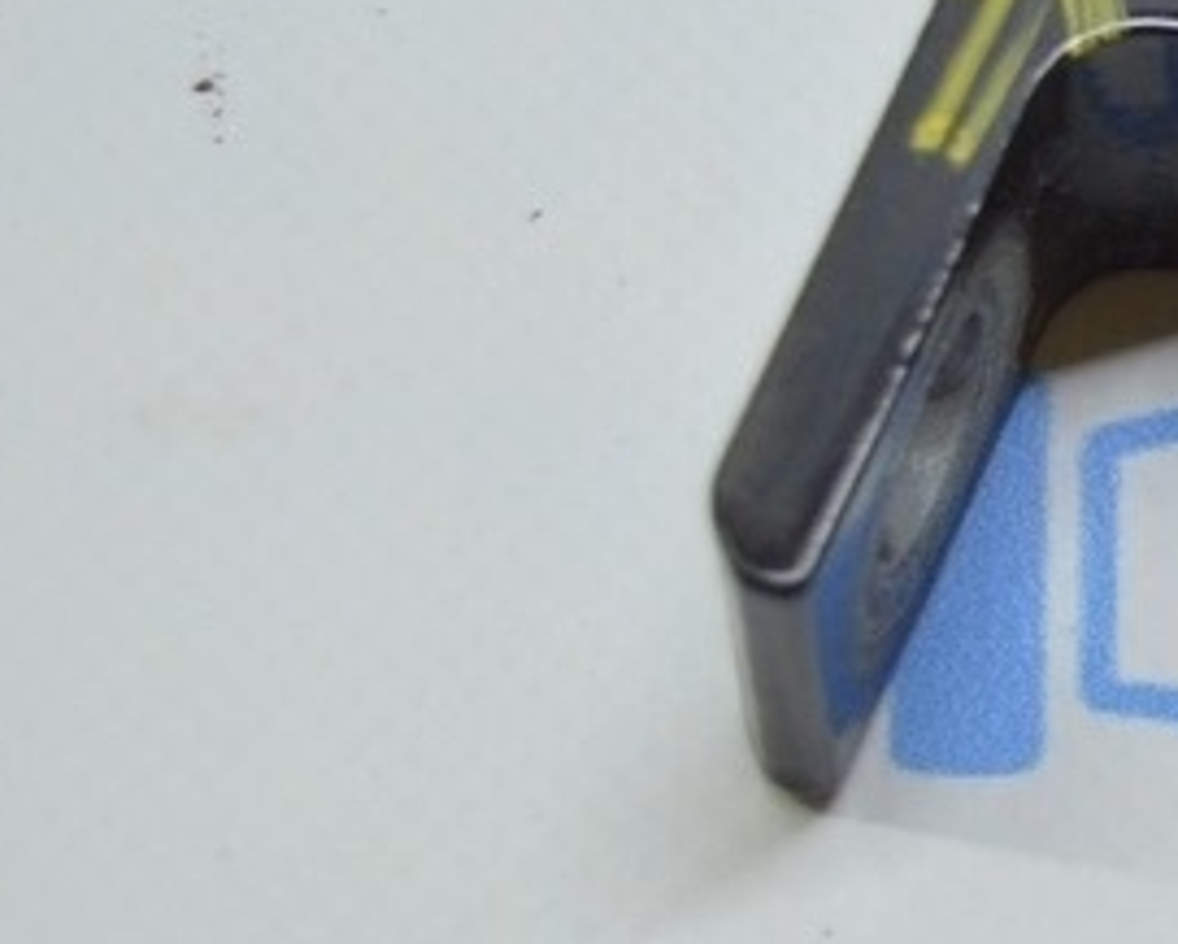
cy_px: 341
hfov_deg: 10.9
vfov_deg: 9.1
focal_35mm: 170
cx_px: 1743
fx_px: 5929
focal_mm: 32
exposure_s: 1/60
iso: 400
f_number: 4.5
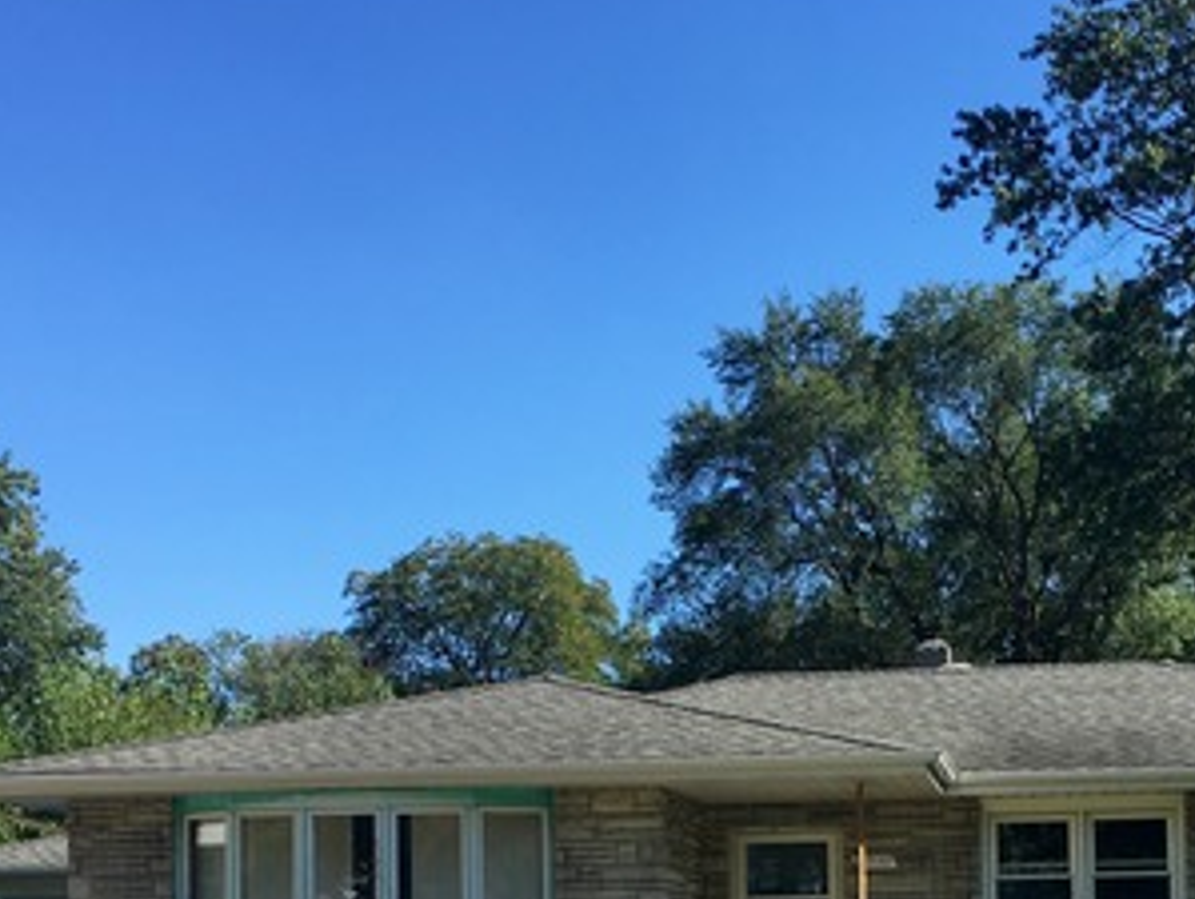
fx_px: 2143
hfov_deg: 30.9
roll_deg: +1.1
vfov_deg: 22.8
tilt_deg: +1.6
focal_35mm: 62
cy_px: 899
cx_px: 811
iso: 25
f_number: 2.2
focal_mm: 4.15
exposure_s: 1/938
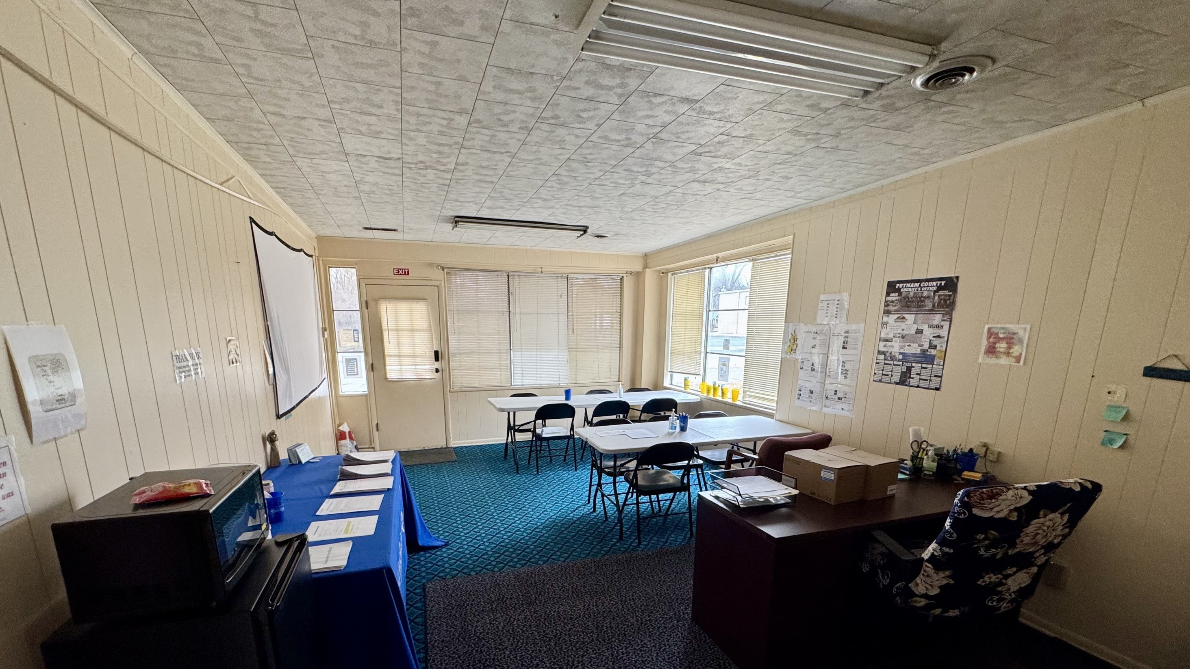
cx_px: 575
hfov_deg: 99.3
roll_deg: -0.6
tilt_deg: -14.1
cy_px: 440
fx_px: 505
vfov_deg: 65.5
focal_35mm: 16
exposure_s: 1/120
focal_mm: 2.22
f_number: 2.2
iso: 250
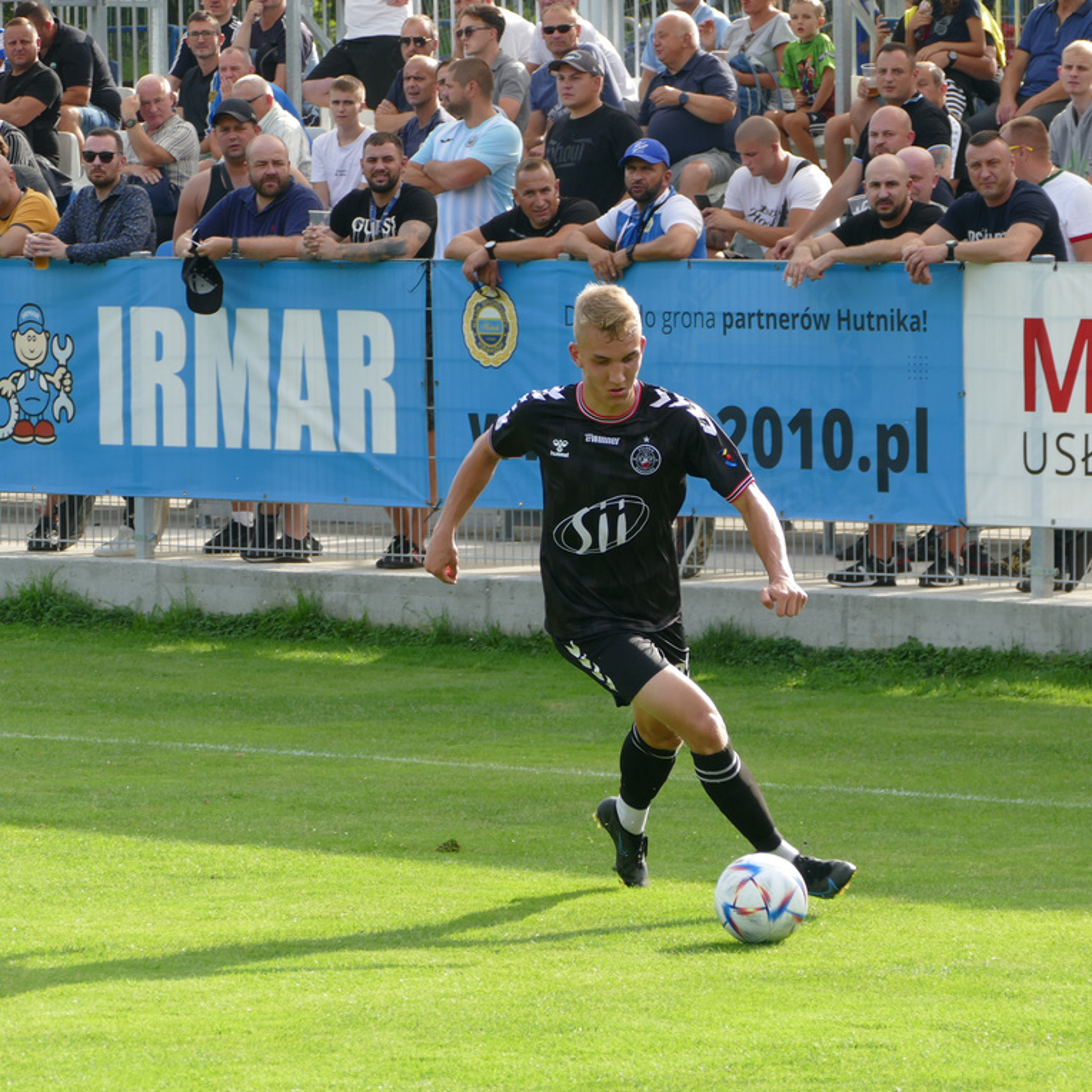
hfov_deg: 6.8
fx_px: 9137
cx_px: 709
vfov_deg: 6.8
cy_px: 545
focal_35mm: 256
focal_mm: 73
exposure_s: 1/500
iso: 125
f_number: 4
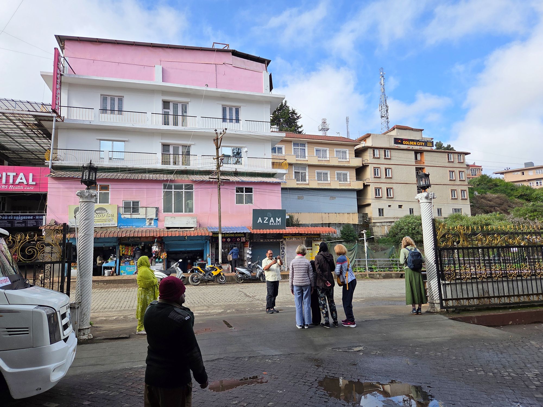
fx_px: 361
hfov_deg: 73.9
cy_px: 204
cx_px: 272
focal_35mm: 23
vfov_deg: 58.9
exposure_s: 1/2775
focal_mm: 5.4
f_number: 1.8
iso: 80
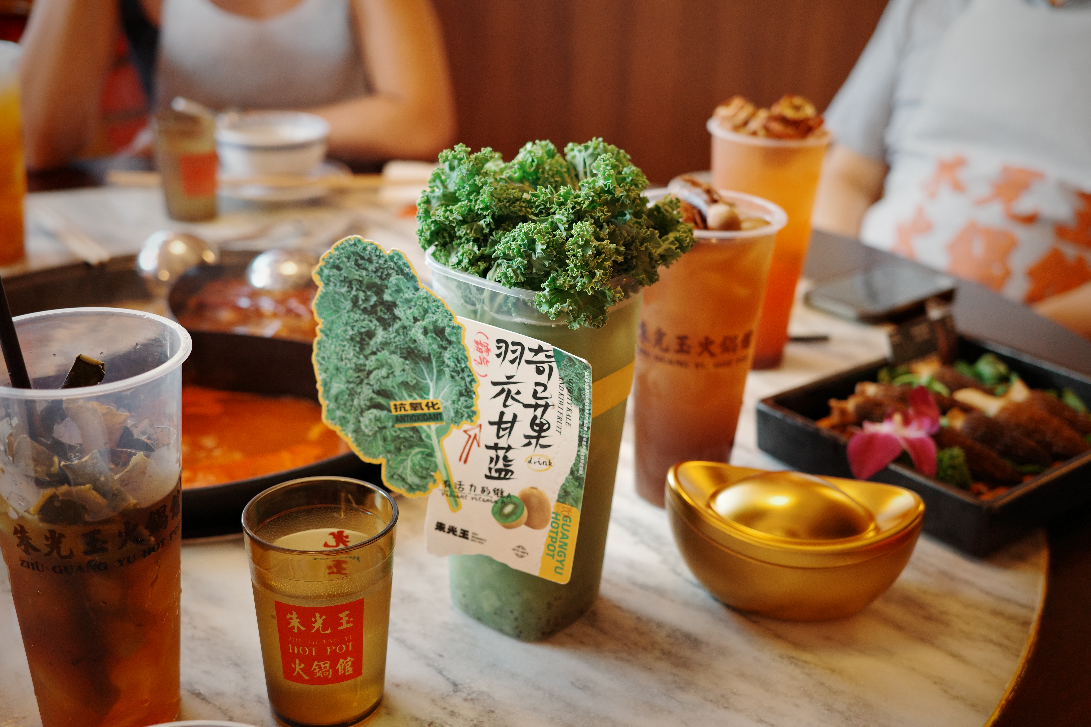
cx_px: 546
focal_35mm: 40
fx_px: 1212
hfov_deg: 48.5
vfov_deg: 33.4
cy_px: 364
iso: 640
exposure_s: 1/40
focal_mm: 26
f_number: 2.8
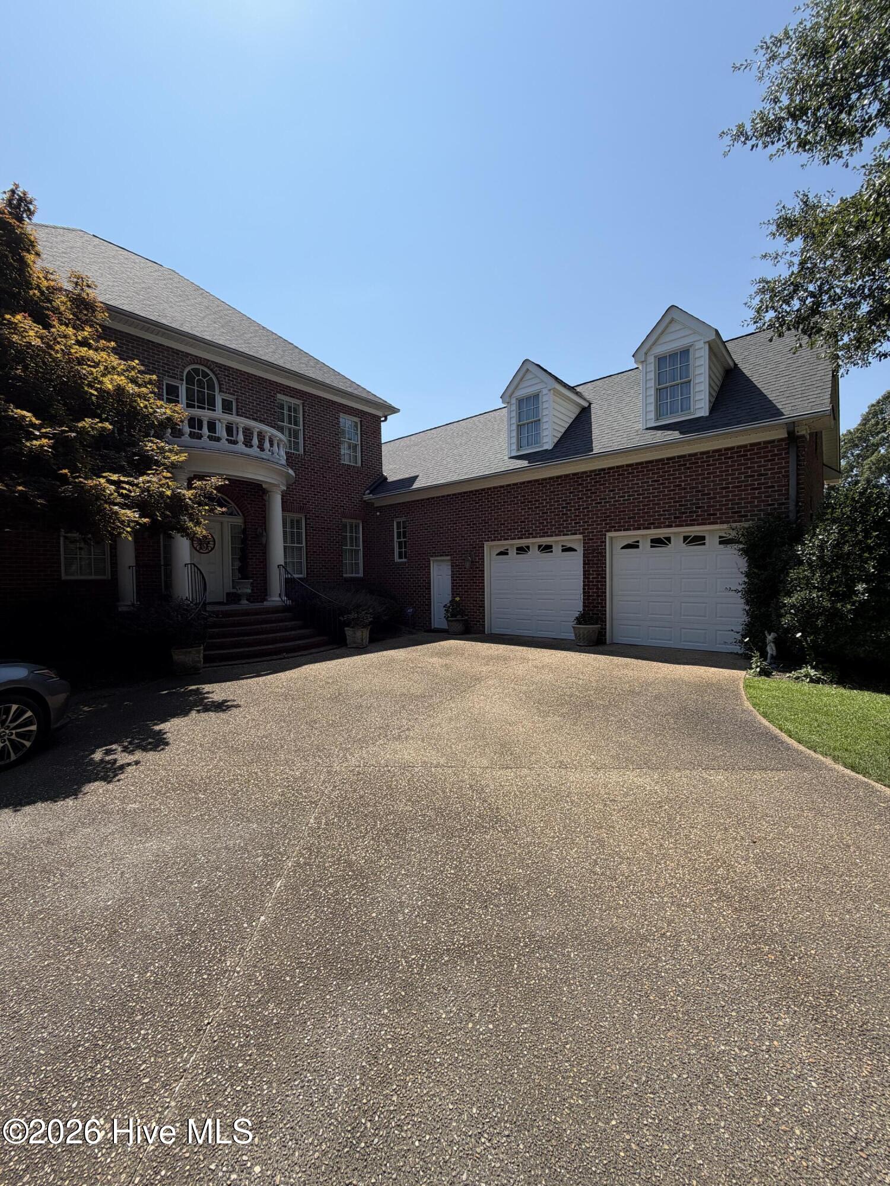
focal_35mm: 14
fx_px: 480
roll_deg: +0.3
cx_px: 445
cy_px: 593
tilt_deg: -0.6
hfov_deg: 85.7
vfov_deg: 102.1
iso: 20
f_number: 2.2
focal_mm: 2.22
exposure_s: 1/830
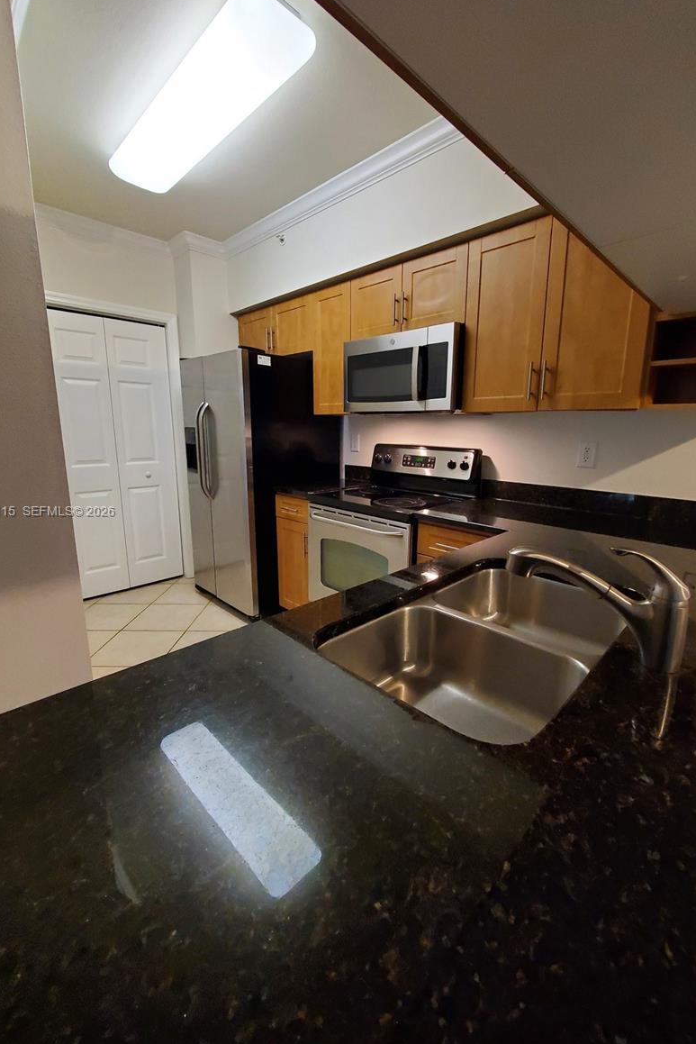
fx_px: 406
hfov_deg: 81.2
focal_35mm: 14
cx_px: 353
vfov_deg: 104.2
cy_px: 513
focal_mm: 1.8
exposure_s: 1/29
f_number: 2.2
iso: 400
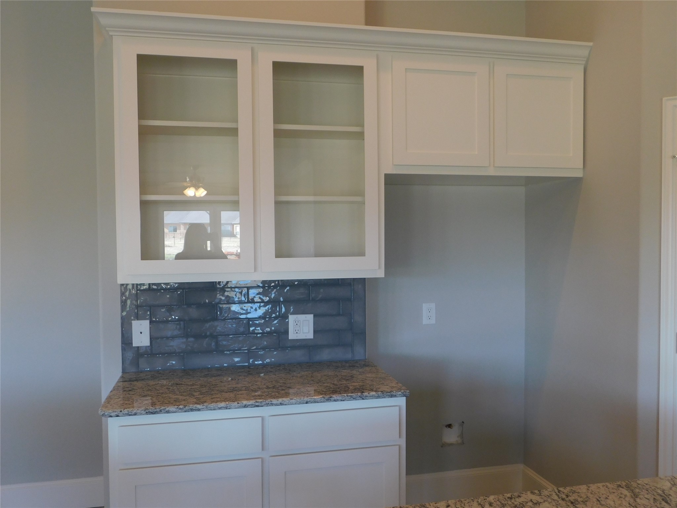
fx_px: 587
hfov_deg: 60.0
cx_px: 338
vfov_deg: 46.8
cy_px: 254
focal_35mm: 30
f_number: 3.2
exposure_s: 1/30
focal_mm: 5.3
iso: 140
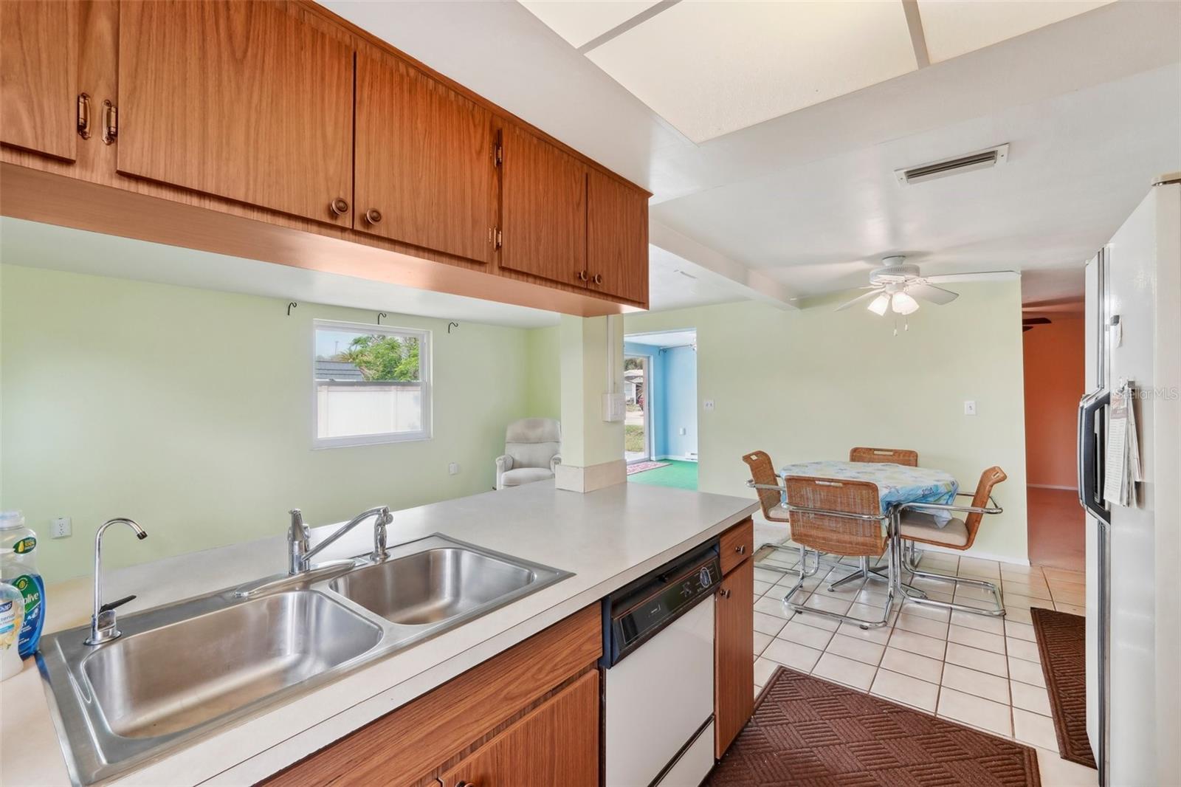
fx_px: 492
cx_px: 590
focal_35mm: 15
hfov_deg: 100.4
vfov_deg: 77.3
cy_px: 394
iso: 400
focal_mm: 10
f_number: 8
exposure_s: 1/30
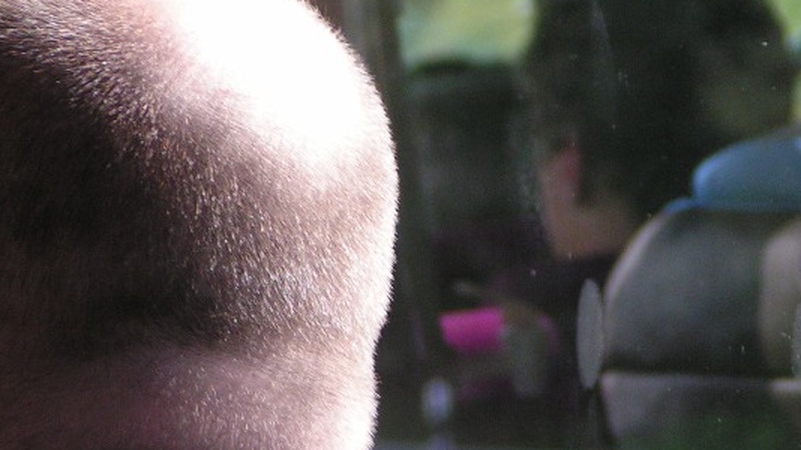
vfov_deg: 4.0
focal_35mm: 307
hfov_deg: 7.0
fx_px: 6519
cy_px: 46
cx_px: 558
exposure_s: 1/200
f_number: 3.5
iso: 125
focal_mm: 28.8
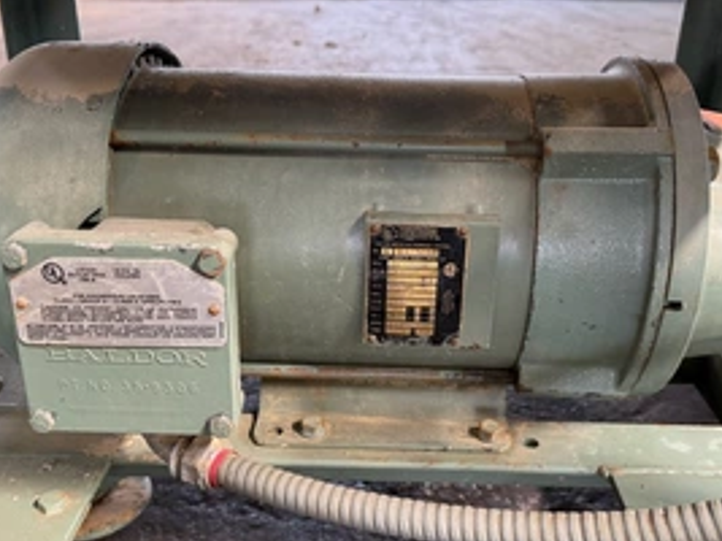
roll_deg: -0.7
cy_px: 287
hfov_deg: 51.4
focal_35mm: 36
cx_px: 379
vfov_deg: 39.6
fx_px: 751
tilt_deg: -23.9
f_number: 1.78
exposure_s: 1/60
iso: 160
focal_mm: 6.76
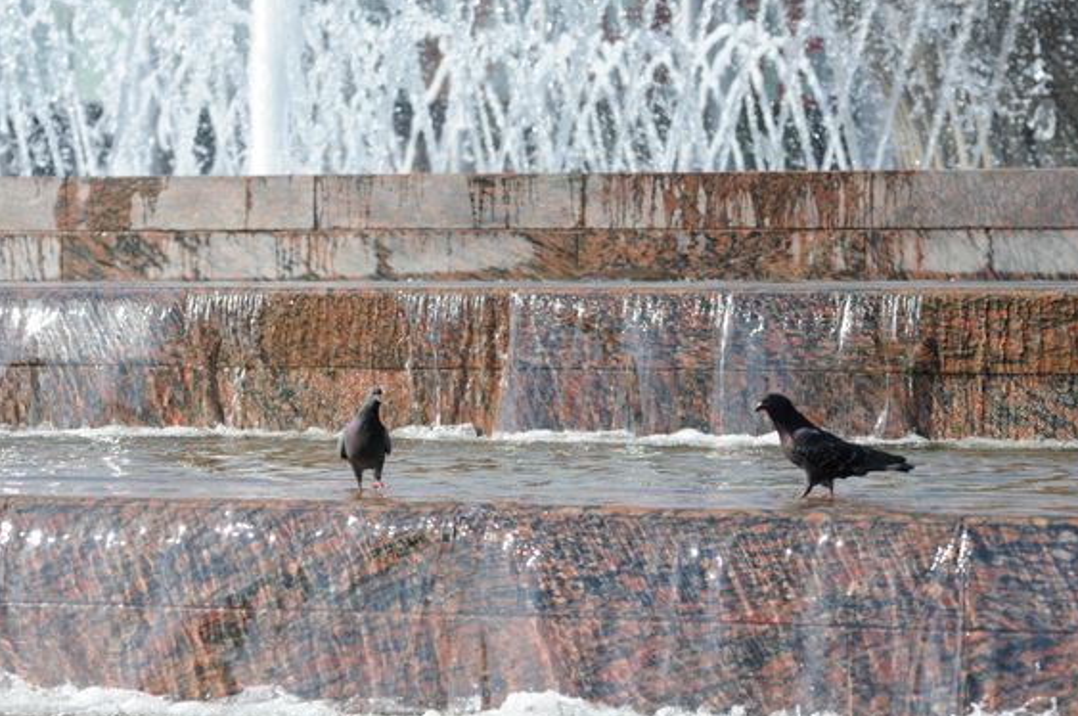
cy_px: 347
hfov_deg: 12.2
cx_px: 513
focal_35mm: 168
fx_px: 5025
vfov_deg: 8.2
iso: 250
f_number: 7.1
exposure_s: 1/640
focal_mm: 135
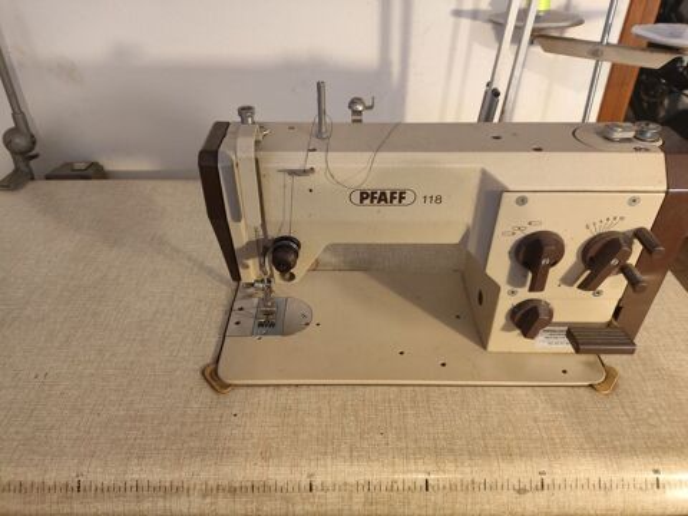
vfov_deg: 54.9
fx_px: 497
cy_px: 258
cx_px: 344
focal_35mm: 25
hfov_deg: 69.4
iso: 400
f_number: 1.79
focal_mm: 4.71
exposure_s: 1/33.3
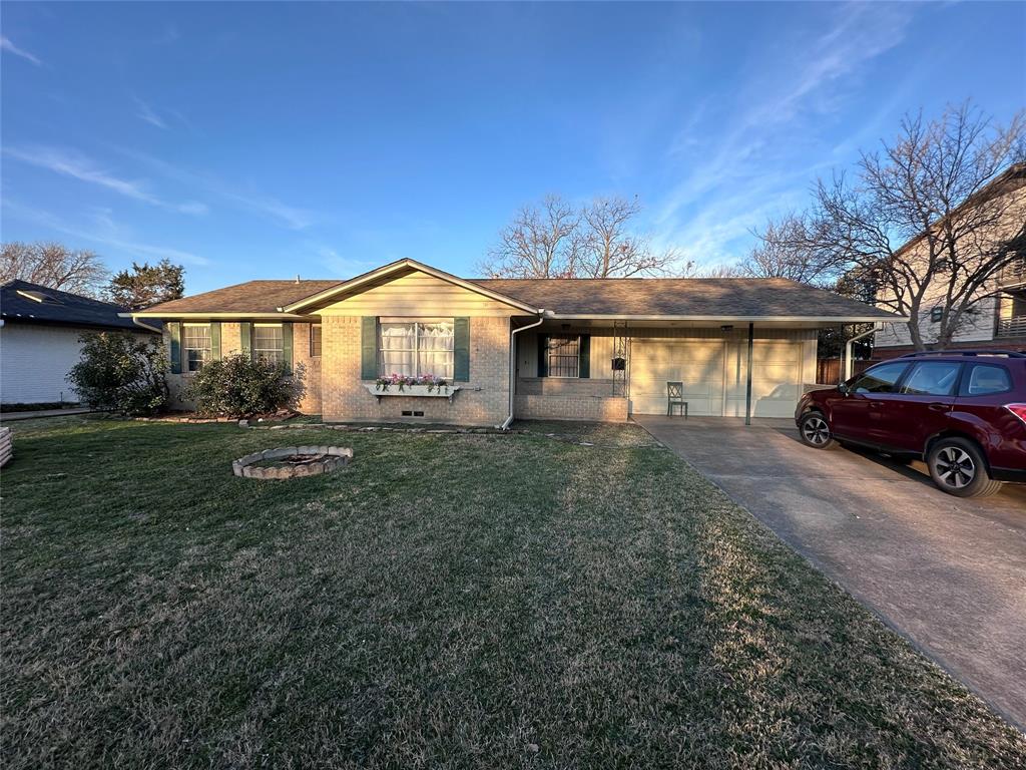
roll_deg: -0.8
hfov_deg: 102.1
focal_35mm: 14
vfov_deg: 85.7
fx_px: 415
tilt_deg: -2.3
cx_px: 513
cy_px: 385
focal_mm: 2.22
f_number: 2.2
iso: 40
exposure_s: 1/578
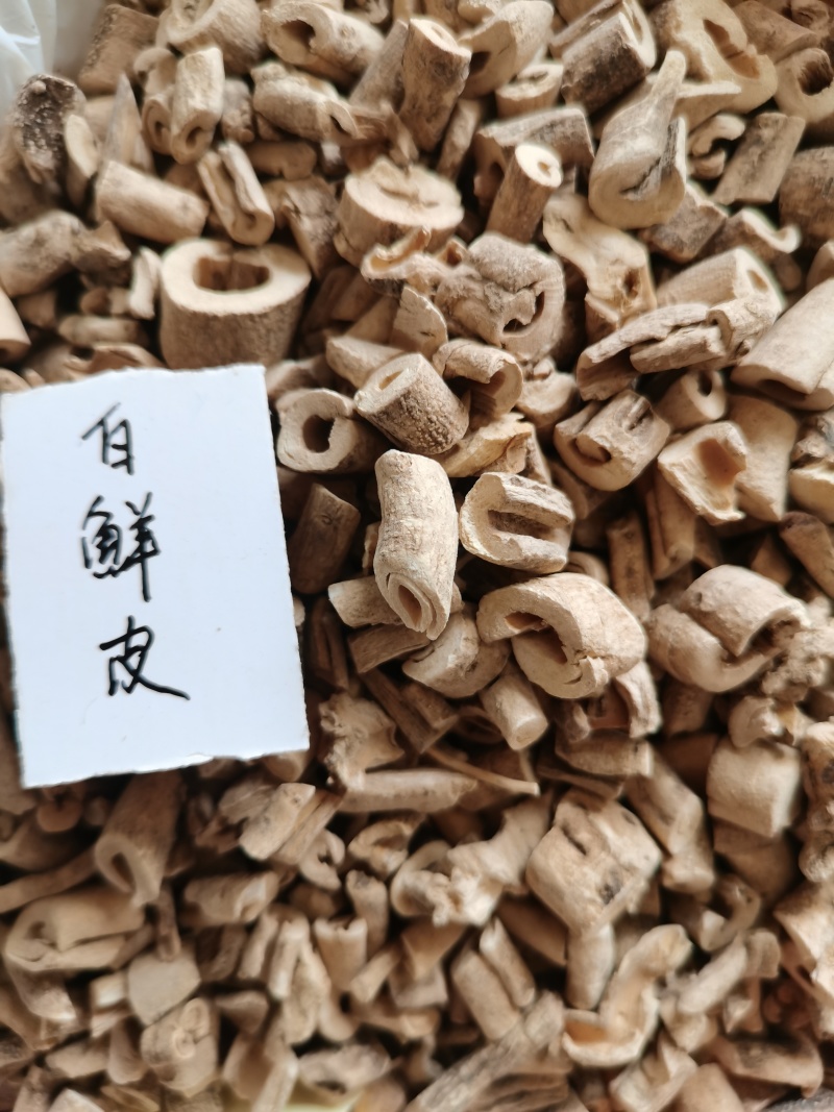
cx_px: 417
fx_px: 868
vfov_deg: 65.3
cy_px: 556
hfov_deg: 51.3
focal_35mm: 27
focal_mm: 5.58
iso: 160
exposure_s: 1/50
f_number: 1.8
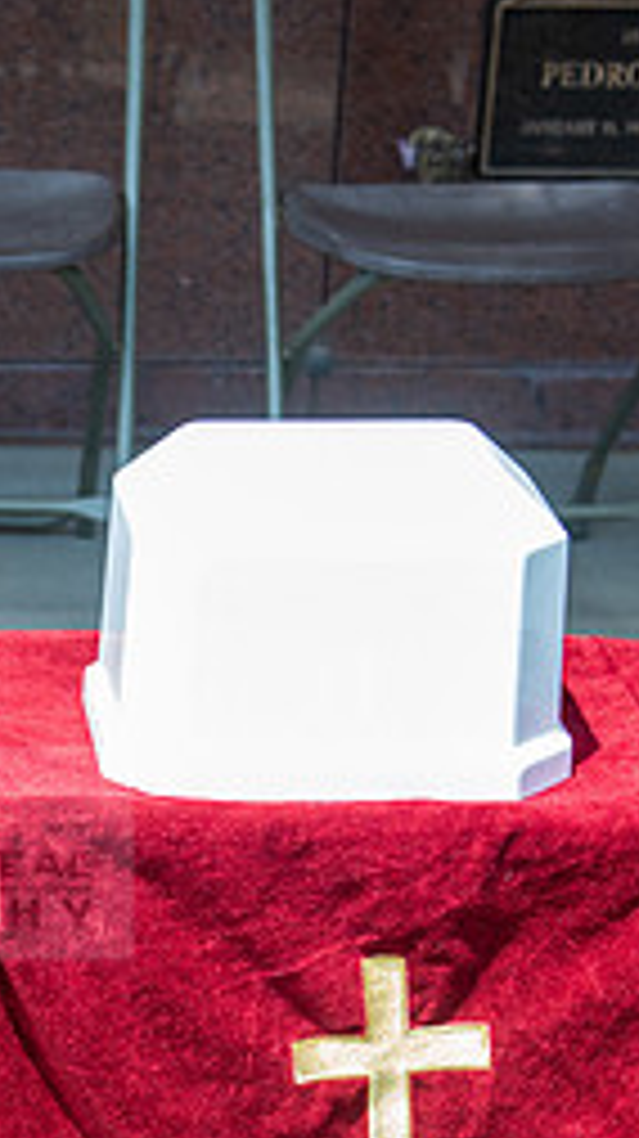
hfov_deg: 9.4
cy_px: 911
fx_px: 3802
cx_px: -248
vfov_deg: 16.9
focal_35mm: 126
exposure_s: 1/400
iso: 250
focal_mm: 42
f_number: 4
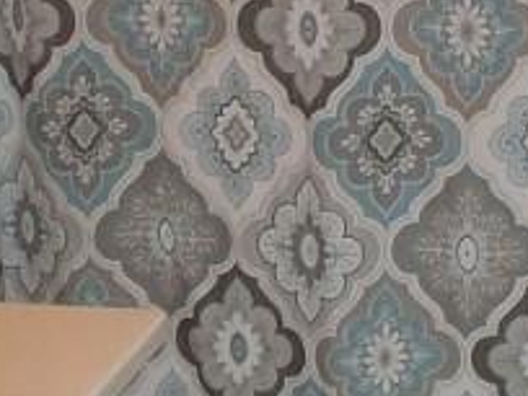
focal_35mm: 246
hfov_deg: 7.9
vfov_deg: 6.0
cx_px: 688
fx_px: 3752
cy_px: 31
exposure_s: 1/30
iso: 125
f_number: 3.4
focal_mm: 7.3
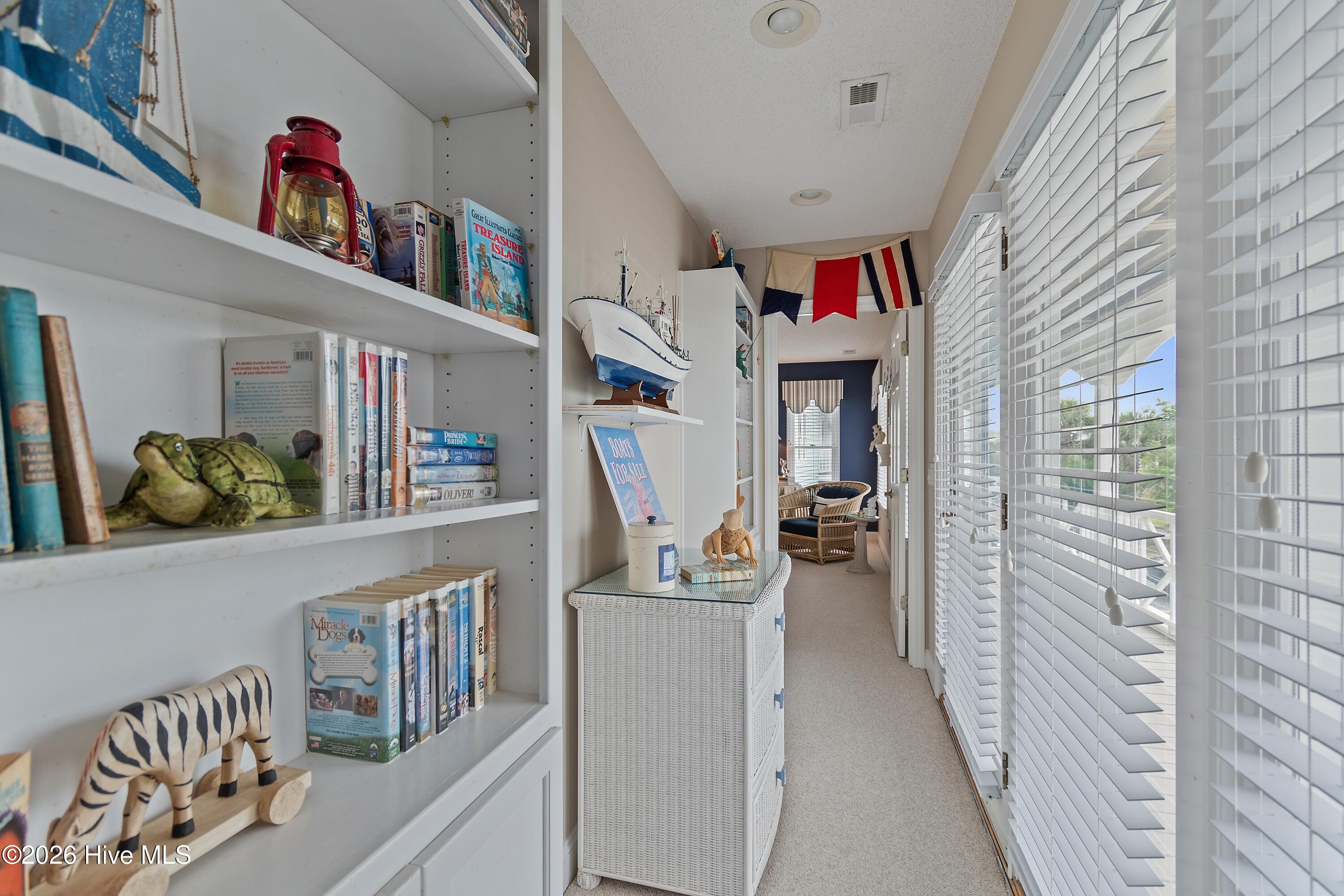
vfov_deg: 77.3
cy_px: 448
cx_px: 672
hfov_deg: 100.4
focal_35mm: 15
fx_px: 560
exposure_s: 1/13
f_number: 4.5
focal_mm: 10
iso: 100
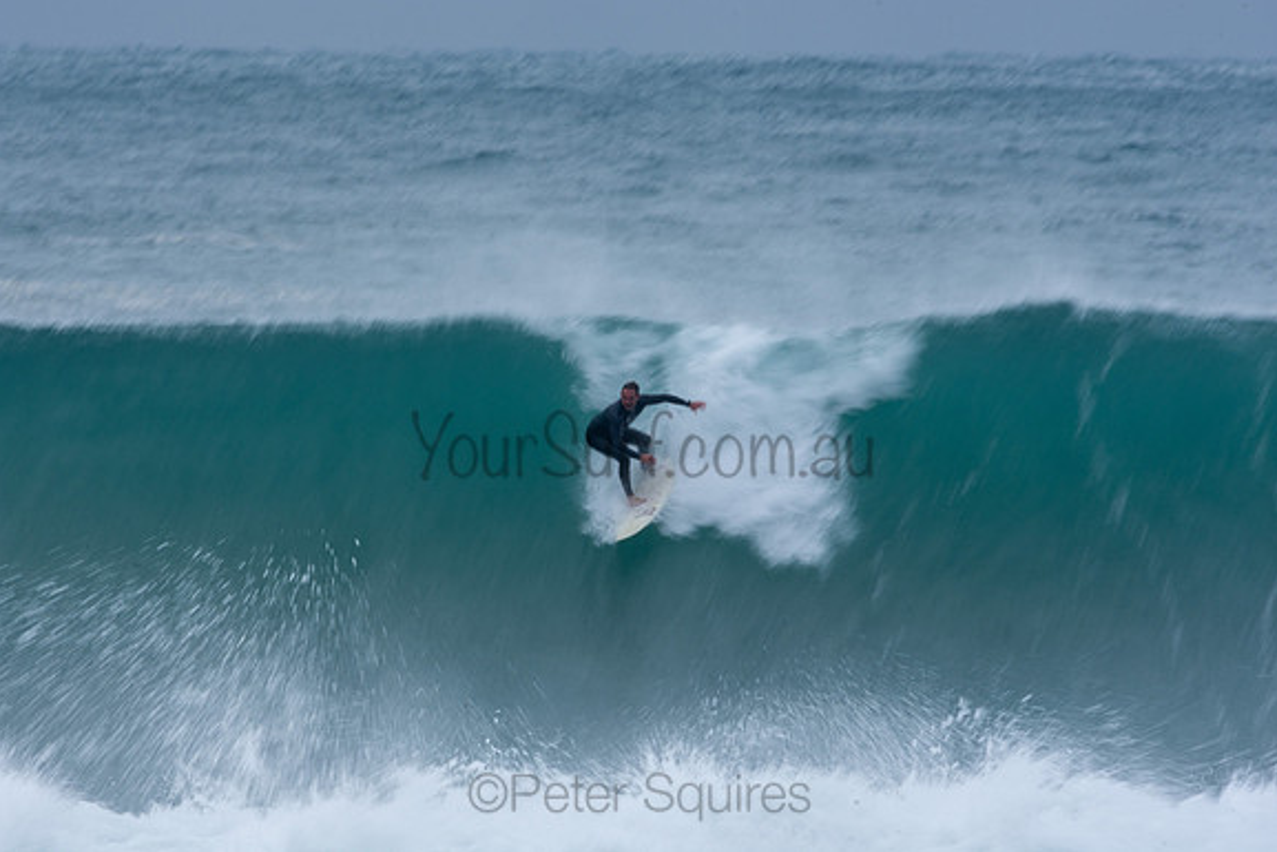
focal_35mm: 754
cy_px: 426
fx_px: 26751
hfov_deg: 2.7
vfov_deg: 1.8
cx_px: 640
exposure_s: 1/20
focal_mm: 500
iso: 100
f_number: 25
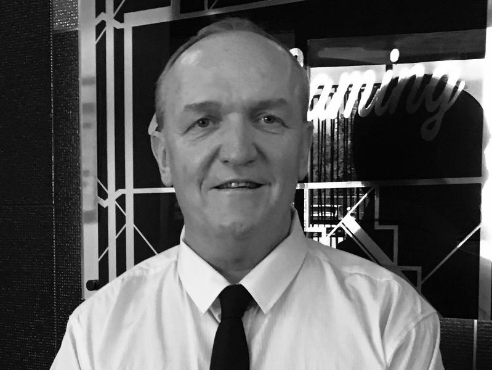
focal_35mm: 29
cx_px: 246
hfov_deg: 61.6
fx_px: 412
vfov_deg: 48.3
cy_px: 185
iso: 200
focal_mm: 4.15
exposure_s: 1/25
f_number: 2.2
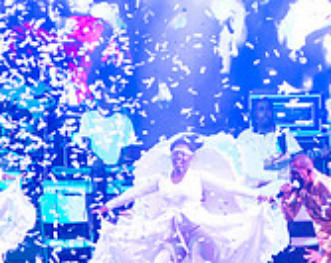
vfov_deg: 2.3
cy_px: 125
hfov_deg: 2.8
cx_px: 410
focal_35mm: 686
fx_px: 6709
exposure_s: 1/200
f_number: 5.6
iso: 4000
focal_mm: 210
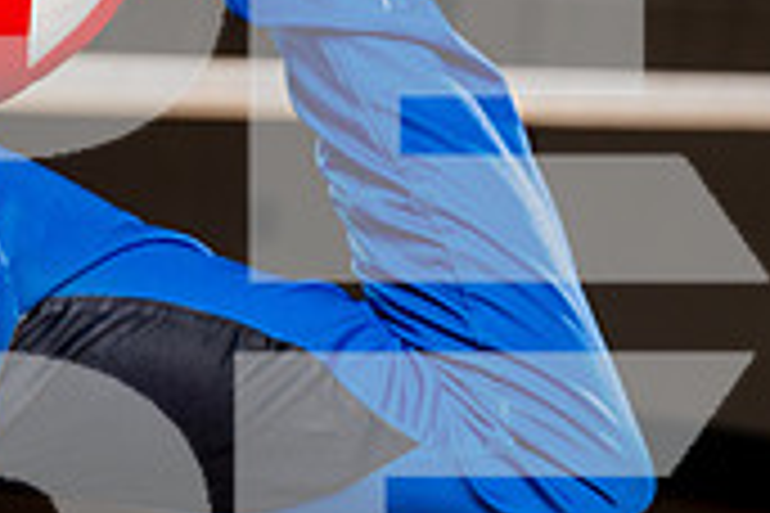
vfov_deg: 5.7
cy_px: 47
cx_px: -378
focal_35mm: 242
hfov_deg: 8.3
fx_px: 5176
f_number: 5.6
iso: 100
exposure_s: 1/250
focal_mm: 69
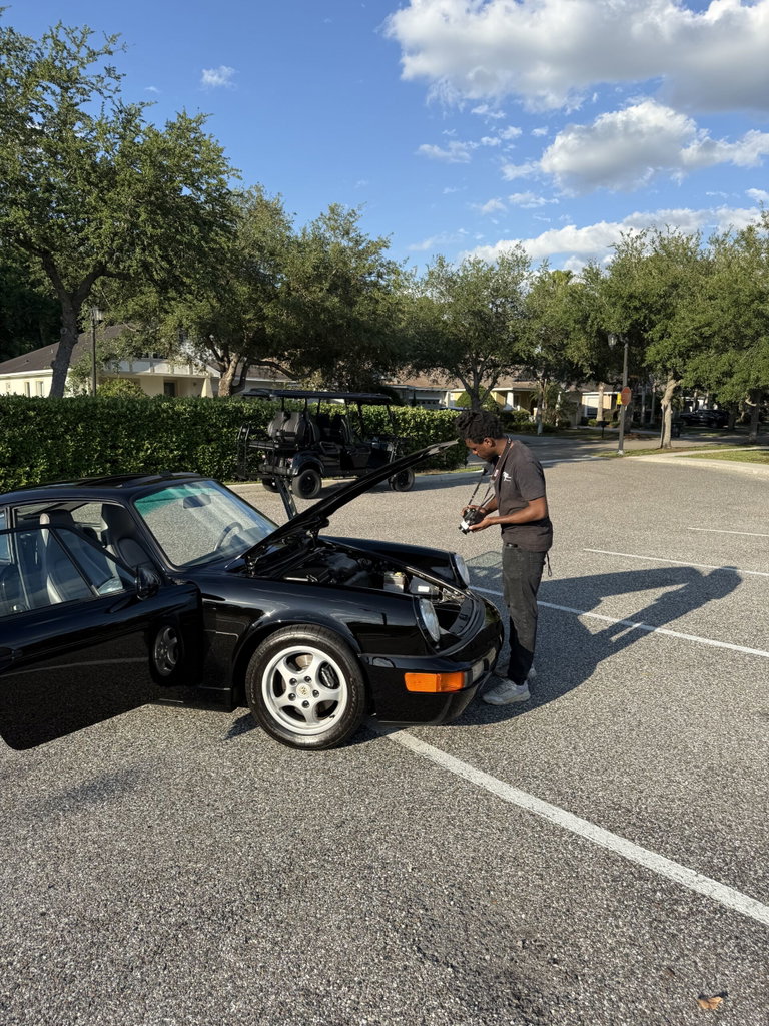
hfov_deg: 56.8
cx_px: 384
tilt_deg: -8.6
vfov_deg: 71.6
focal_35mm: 24
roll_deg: -1.1
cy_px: 513
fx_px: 711
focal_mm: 6.76
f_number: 1.78
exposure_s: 1/2370
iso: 80
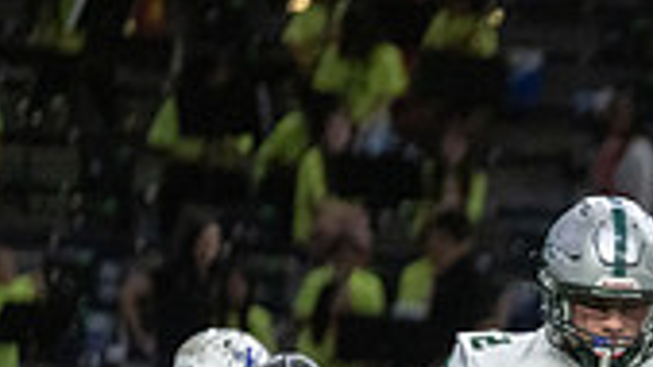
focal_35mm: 720
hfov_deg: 3.0
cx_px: 1070
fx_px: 12465
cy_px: 612
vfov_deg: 1.7
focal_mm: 200
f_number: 2.8
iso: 5000
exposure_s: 1/1250
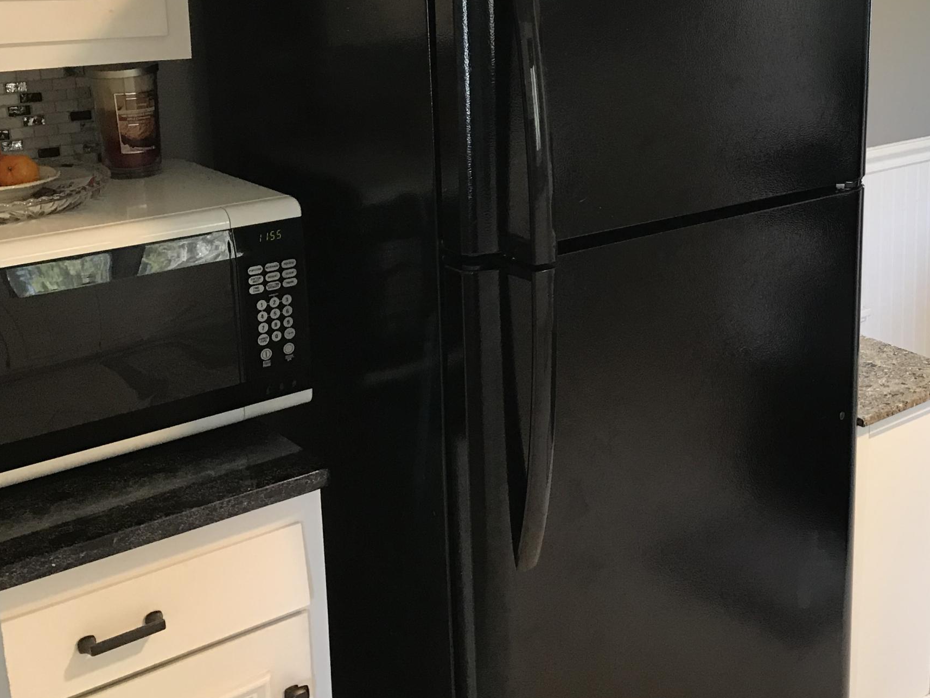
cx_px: 802
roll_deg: -0.3
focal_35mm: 49
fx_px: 1317
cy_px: 196
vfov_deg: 29.3
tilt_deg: -11.7
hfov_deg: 36.9
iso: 40
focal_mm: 3.99
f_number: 1.8
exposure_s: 1/15
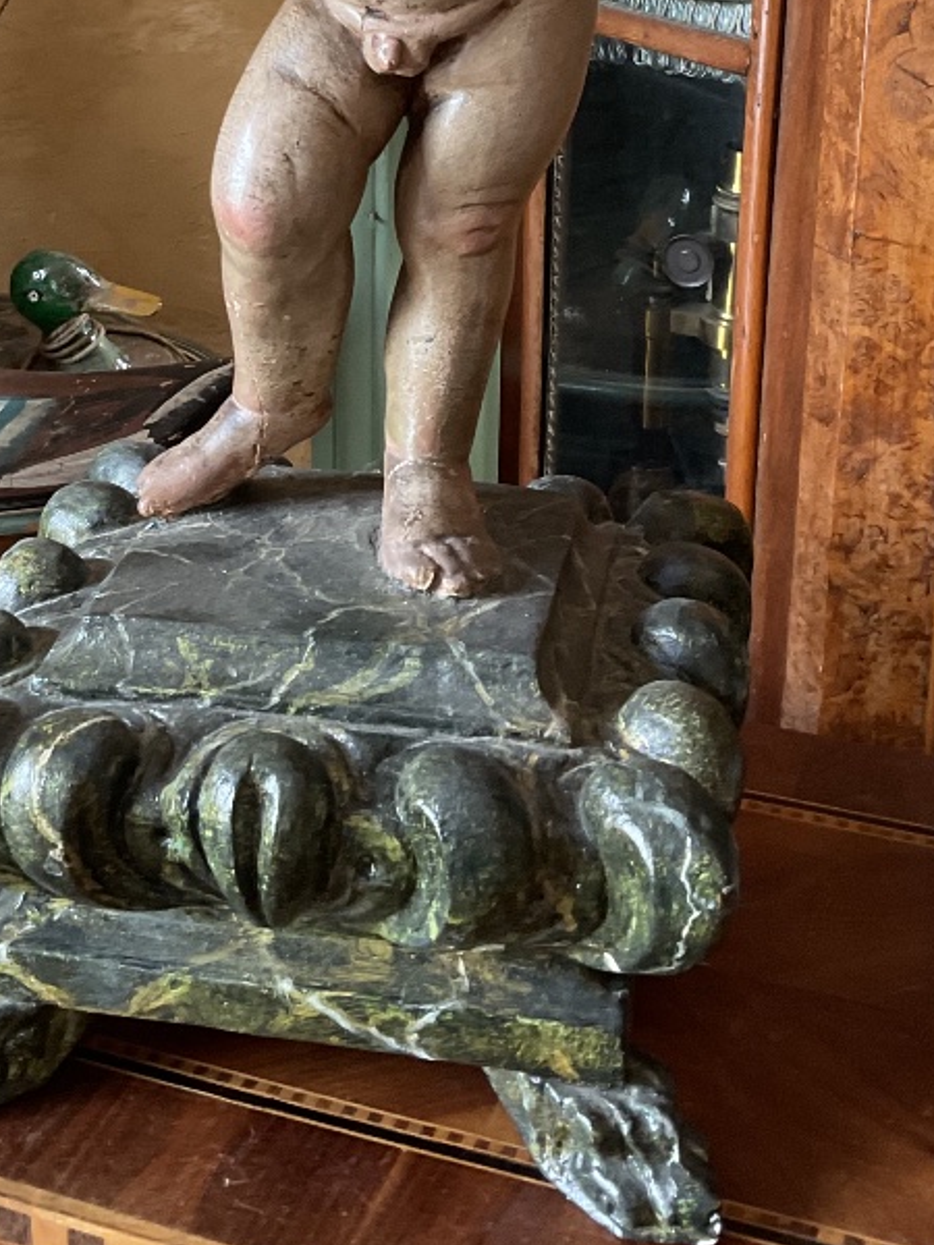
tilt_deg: -12.1
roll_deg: -1.3
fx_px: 2087
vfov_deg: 31.8
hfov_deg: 25.1
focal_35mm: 58
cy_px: 154
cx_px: 322
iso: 100
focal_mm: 3
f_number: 1.8
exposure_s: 1/60
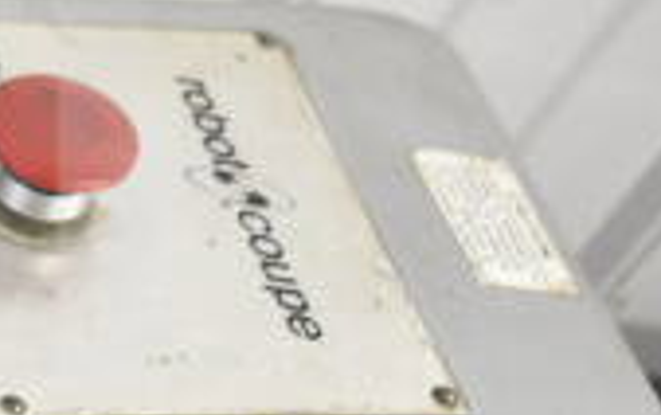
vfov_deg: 10.3
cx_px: -199
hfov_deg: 15.6
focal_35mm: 127
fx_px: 2287
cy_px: 296
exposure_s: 1/50
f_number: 3.8
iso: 1600
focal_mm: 23
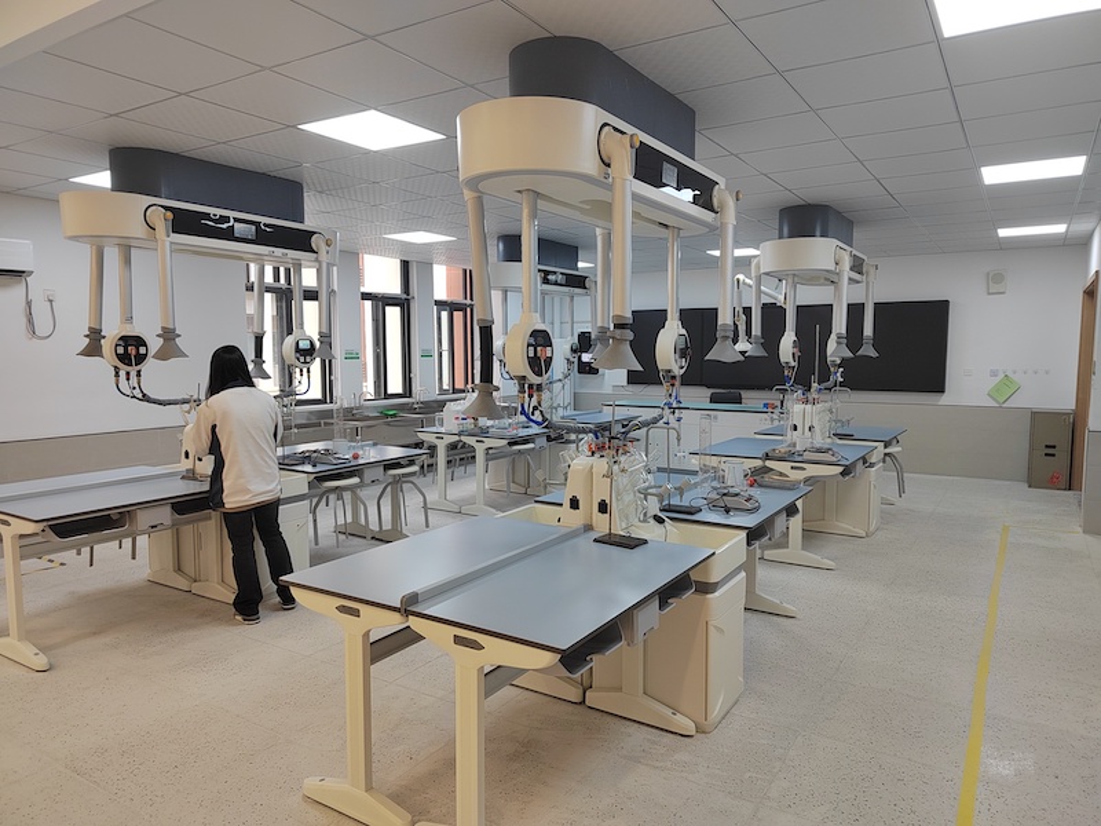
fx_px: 732
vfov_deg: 58.9
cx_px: 550
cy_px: 413
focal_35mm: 23
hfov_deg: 73.9
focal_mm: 5.52
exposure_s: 1/100
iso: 550
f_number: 1.9
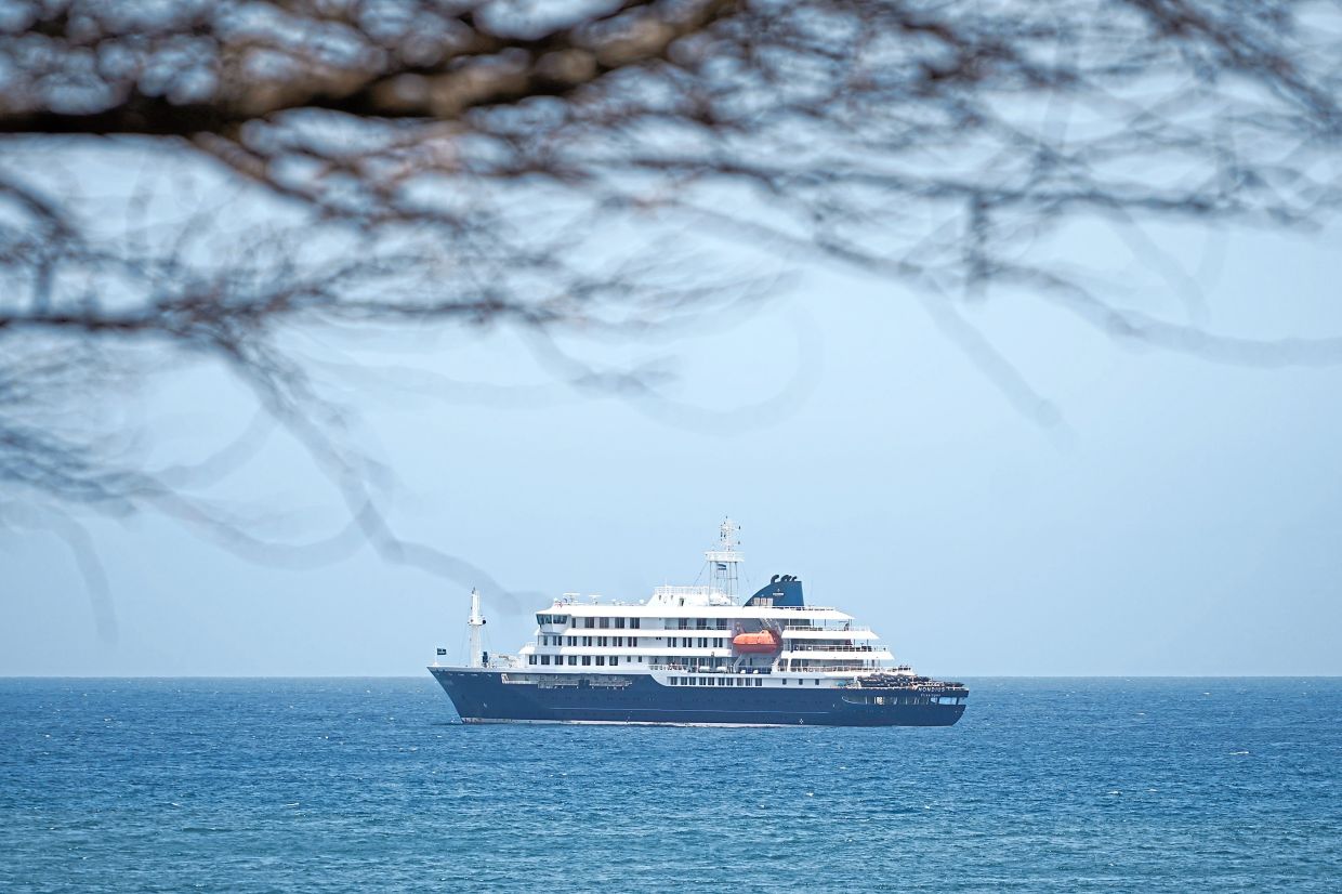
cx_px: 671
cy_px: 447
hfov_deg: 6.9
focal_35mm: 300
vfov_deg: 4.6
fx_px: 11180
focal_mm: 200
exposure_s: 1/1600
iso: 100
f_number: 4
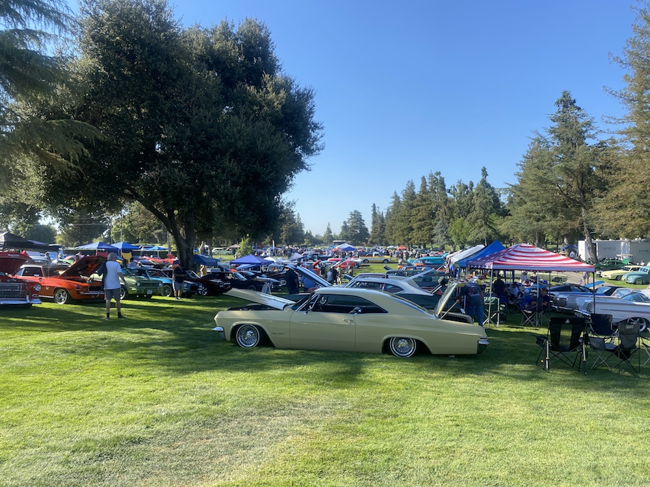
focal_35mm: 26
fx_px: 488
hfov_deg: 67.3
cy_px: 244
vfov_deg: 53.1
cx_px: 325
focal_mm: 4.25
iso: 32
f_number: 1.8
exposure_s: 1/1135
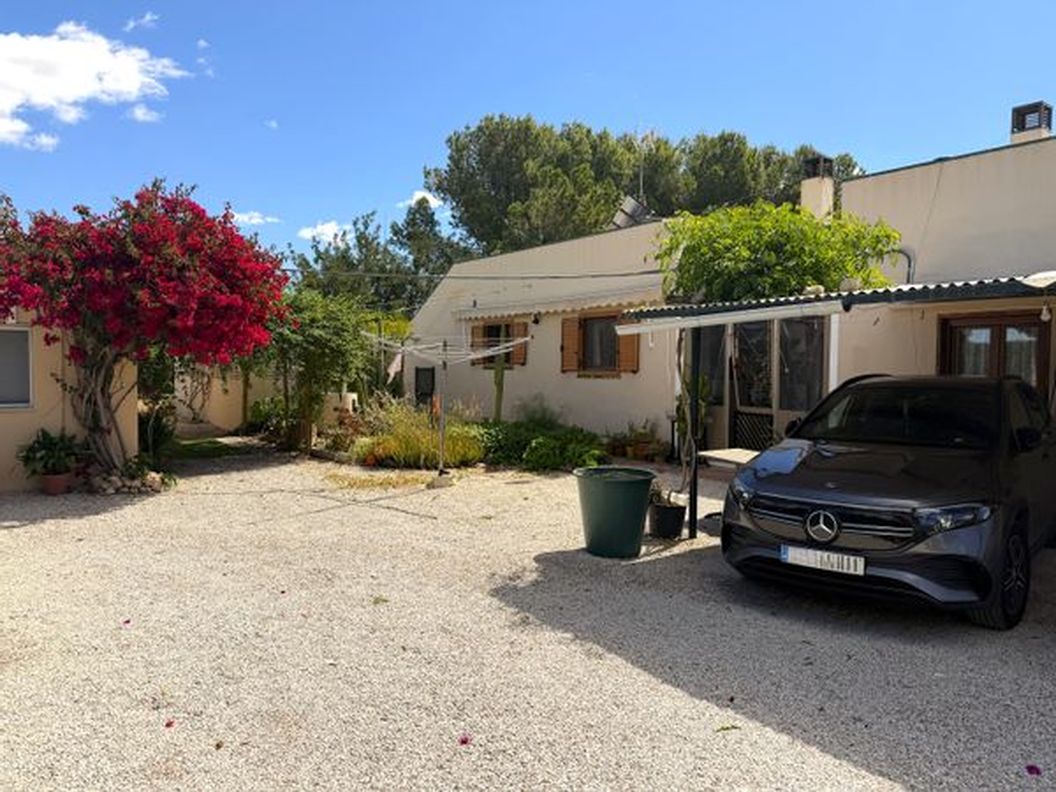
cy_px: 396
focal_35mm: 24
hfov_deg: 71.6
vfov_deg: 56.8
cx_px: 528
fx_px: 732
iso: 80
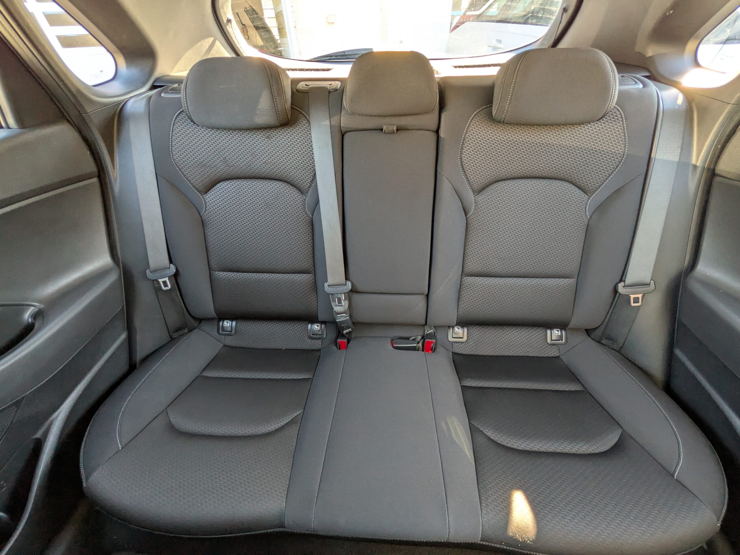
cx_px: 370
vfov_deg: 85.7
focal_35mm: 14
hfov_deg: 102.1
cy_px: 278
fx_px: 299
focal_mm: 1.83
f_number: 2.2
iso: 84
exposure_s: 1/50
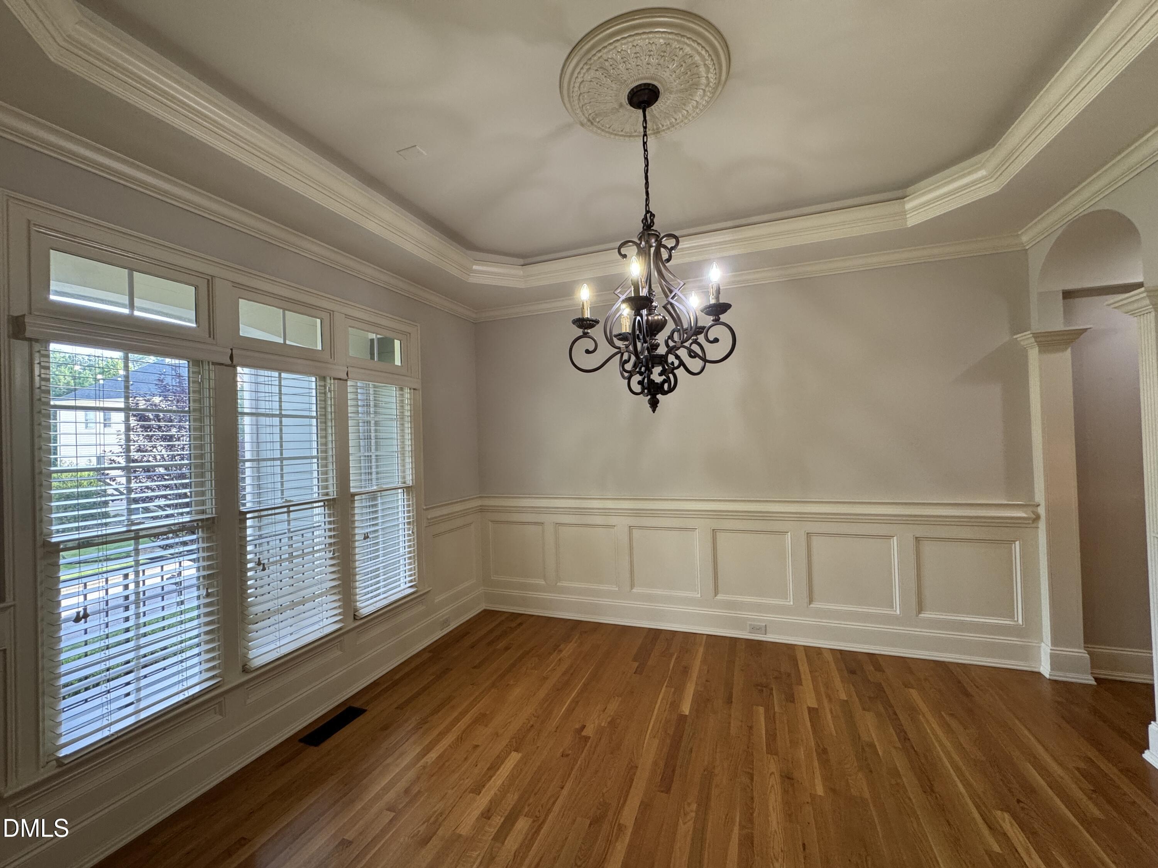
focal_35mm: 14
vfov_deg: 85.7
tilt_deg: -0.1
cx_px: 579
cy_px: 434
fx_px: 468
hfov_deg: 102.1
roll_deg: +2.2
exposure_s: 1/120
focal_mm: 2.22
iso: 200
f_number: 2.2
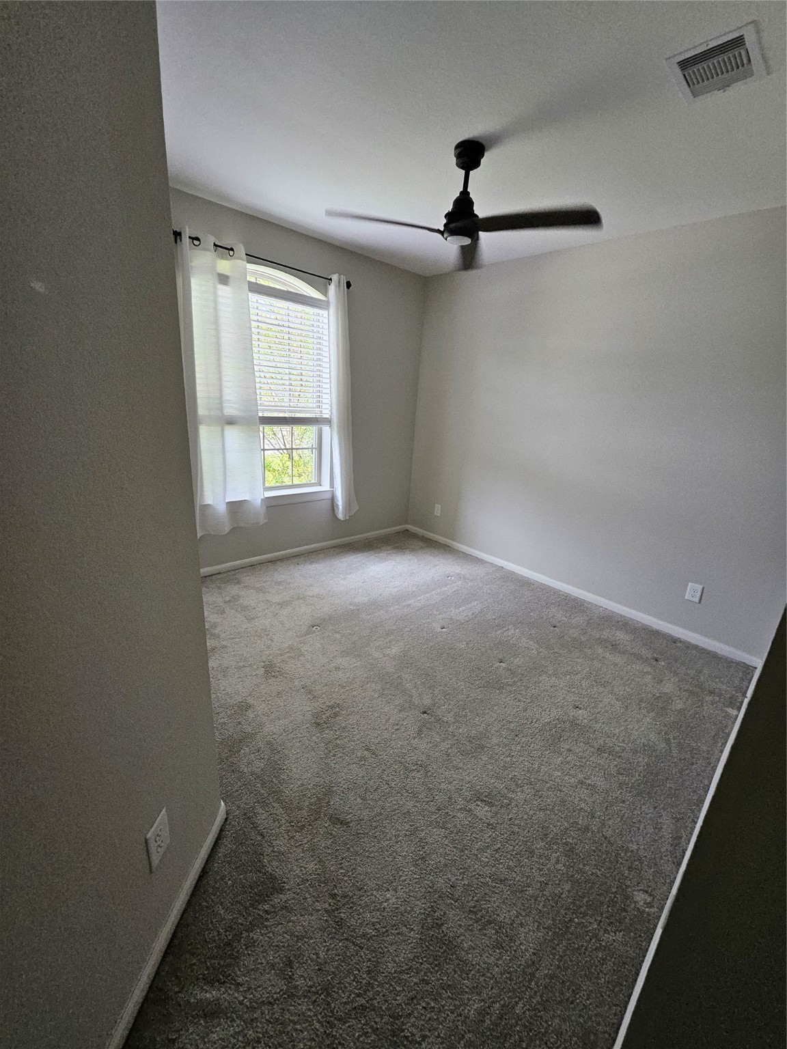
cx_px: 394
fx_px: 394
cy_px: 524
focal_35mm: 13
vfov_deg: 106.2
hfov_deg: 89.9
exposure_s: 1/100
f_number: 2.2
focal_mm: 1.74
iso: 250
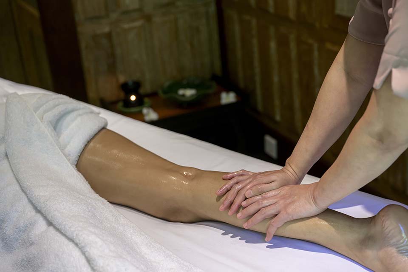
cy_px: 136
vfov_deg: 23.0
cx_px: 204
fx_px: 669
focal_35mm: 59
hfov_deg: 33.9
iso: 2000
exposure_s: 1/200
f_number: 4.5
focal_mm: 59
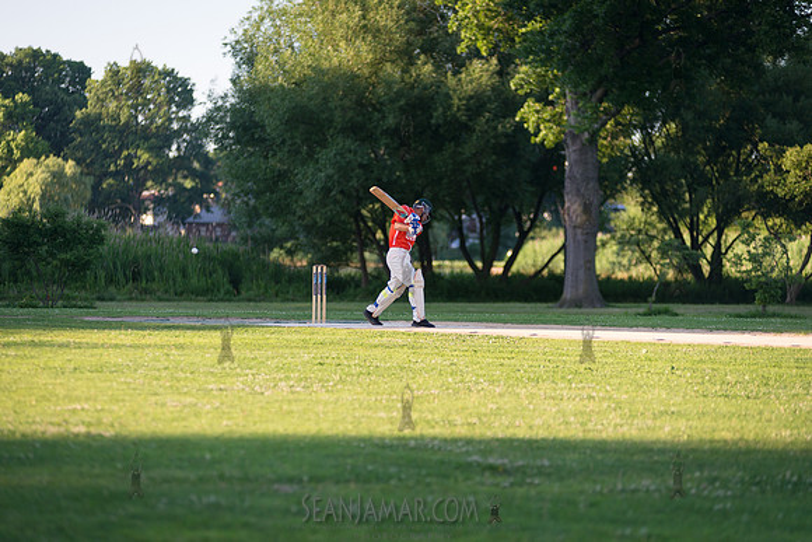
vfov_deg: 8.1
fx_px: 3835
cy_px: 271
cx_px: 406
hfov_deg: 12.1
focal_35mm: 170
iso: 400
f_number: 2.8
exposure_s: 1/1600
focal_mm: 170
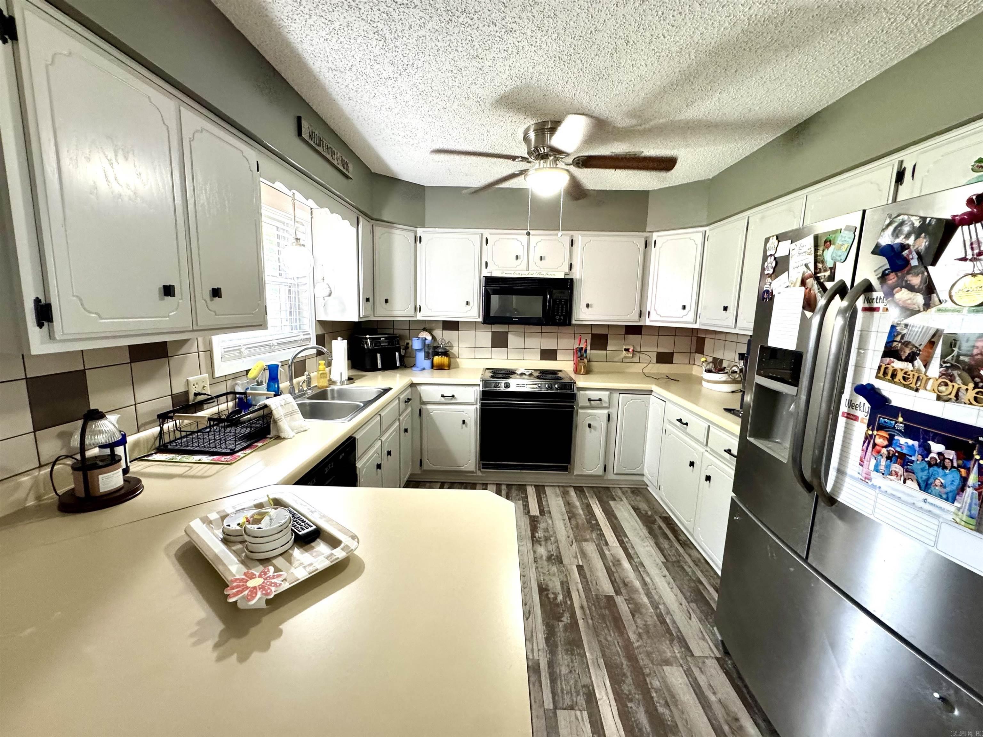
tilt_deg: -9.3
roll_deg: -1.5
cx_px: 492
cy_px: 368
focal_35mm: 14
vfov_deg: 85.7
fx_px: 398
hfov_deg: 102.1
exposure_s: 1/60
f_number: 2.2
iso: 250
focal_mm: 2.22
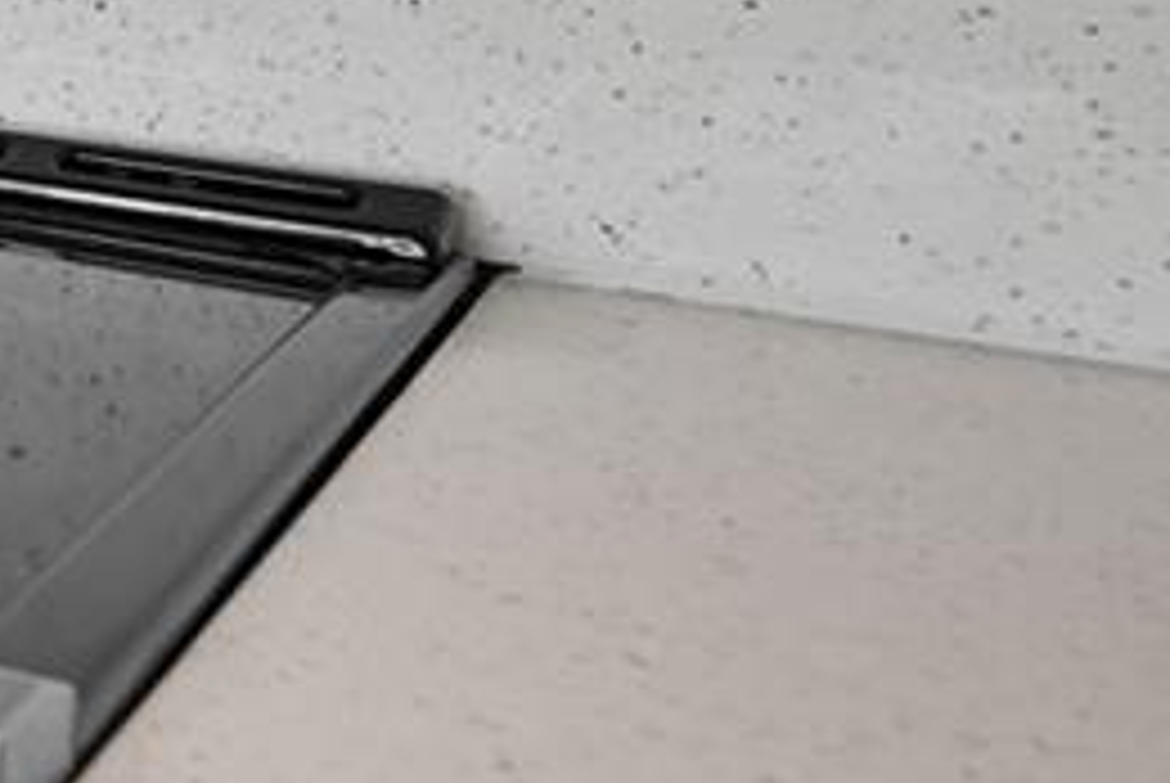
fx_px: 2798
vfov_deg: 14.7
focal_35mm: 86
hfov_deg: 12.7
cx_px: -2070
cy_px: -439
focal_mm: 14
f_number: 4
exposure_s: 1/15
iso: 160
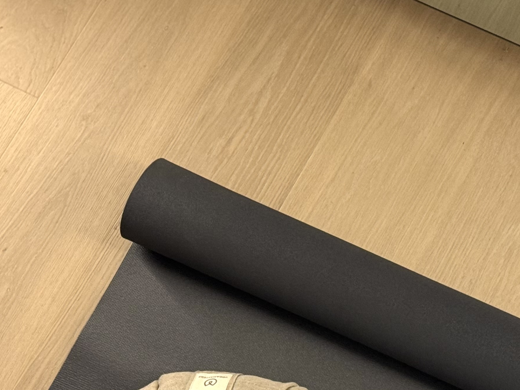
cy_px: 270
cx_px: 391
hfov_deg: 17.9
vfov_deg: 13.6
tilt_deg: -70.5
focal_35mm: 109
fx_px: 1637
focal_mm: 6.76
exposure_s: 1/60
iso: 250
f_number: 1.78
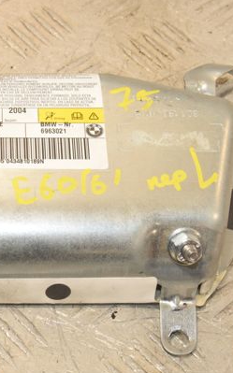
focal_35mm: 103
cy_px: 195
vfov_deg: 20.2
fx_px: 1048
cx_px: 64
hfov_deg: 12.7
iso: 1600
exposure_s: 1/200
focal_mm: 42
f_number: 11
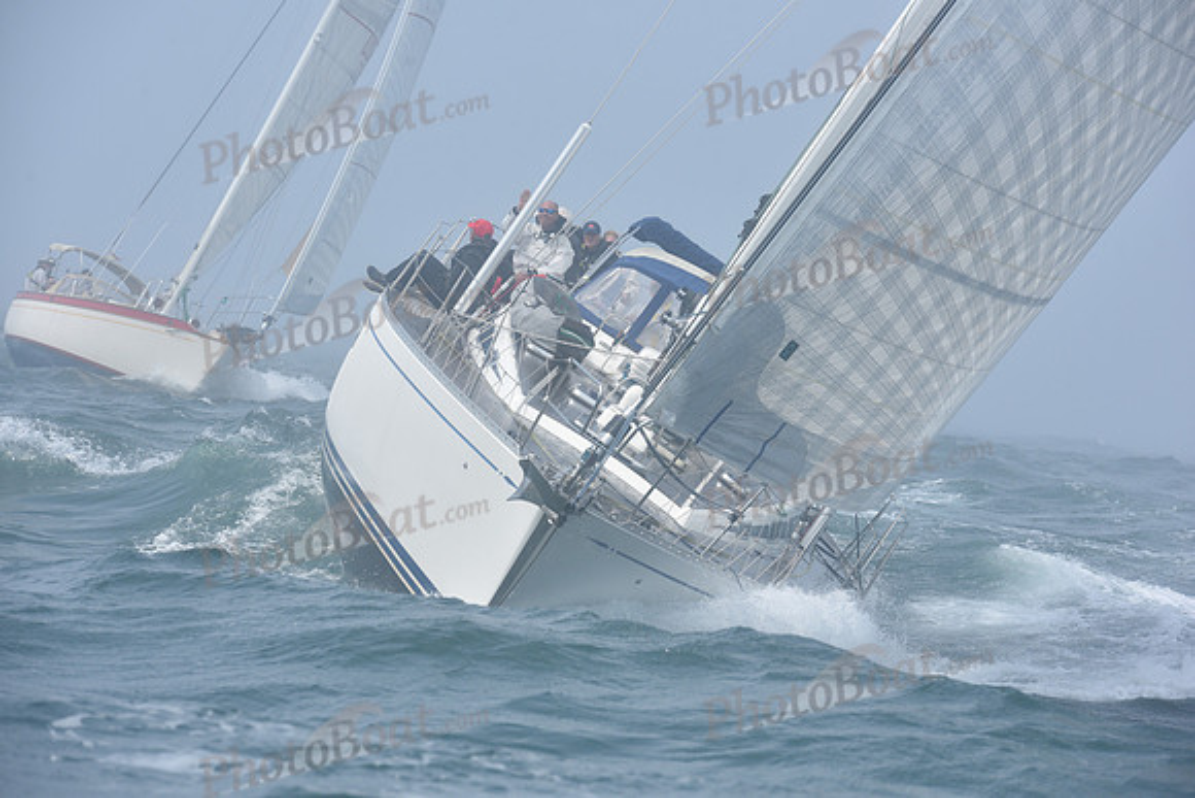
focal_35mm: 165
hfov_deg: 12.4
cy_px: 399
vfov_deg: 8.3
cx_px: 598
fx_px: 5478
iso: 320
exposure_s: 1/800
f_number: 9
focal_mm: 165
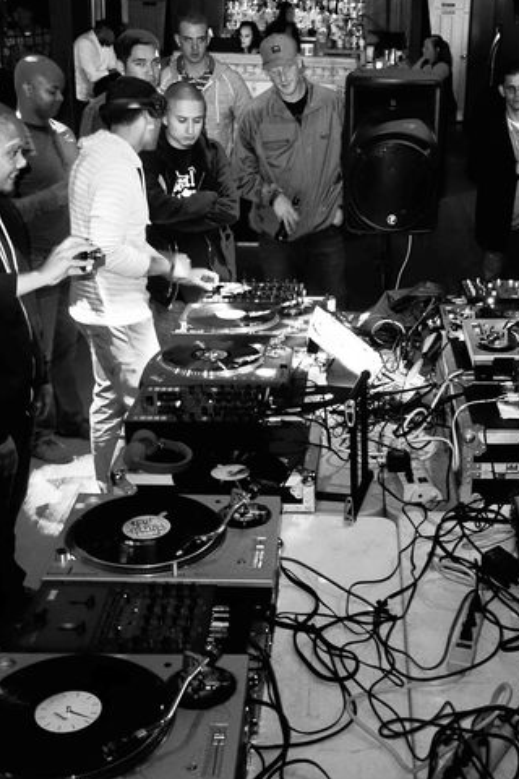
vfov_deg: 39.6
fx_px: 1081
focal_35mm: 50
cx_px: 371
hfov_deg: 26.7
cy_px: 394
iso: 800
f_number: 2.2
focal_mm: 11.89
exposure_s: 1/13
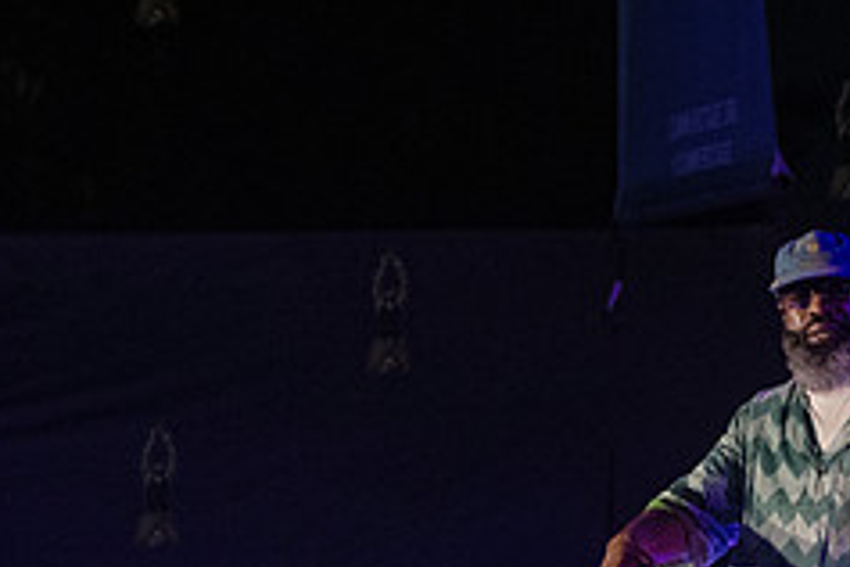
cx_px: 850
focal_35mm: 459
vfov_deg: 3.0
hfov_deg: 4.5
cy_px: 483
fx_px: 10837
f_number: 4
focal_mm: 185
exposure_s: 1/320
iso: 6400
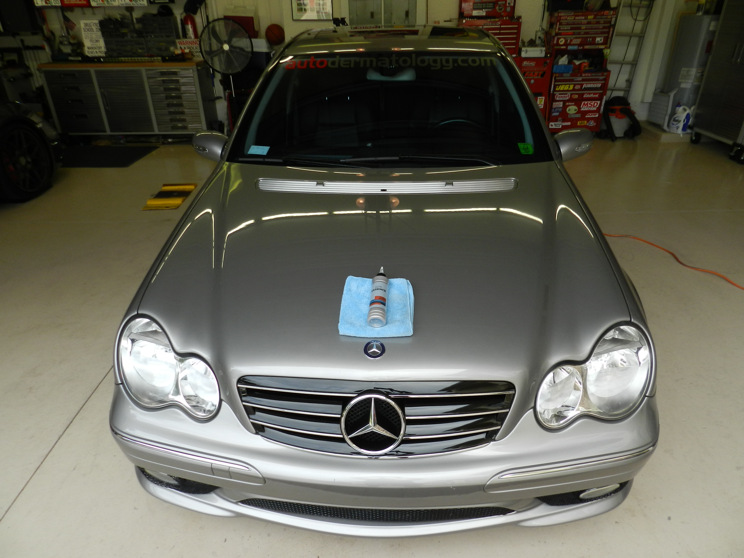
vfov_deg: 58.9
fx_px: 494
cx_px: 372
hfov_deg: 73.9
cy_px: 279
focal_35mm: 23
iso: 160
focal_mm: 4
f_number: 3.4
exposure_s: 1/320
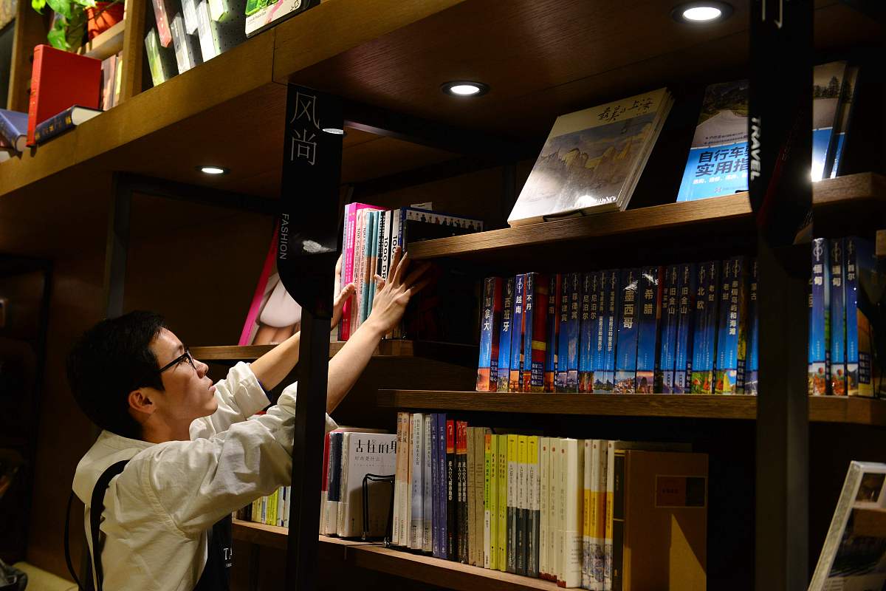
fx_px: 1083
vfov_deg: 30.5
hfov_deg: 44.5
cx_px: 443
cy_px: 296
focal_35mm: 44
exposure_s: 1/200
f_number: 4.5
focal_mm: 44
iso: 800
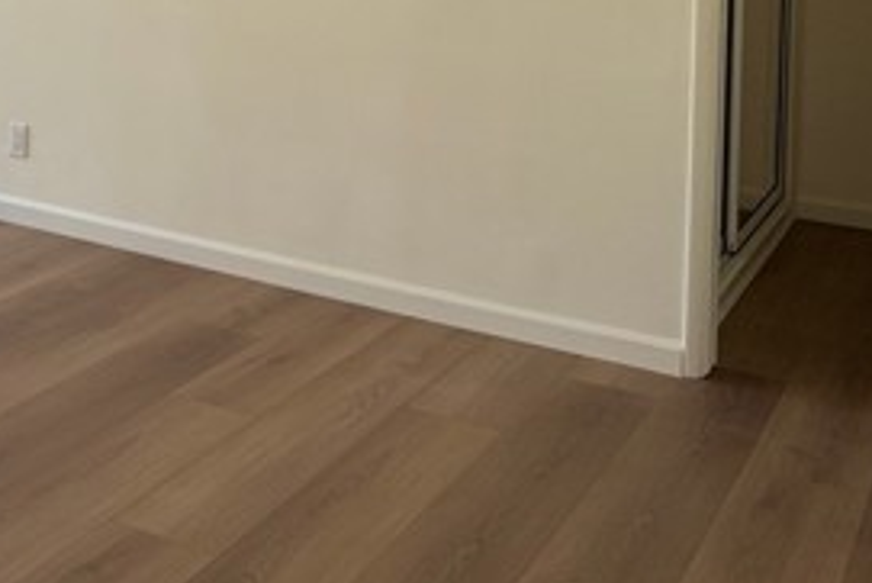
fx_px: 1430
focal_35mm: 59
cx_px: -16
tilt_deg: +0.0
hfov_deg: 31.2
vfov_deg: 21.0
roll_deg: -1.5
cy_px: -161
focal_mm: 6.76
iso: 100
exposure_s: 1/383
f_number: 1.78
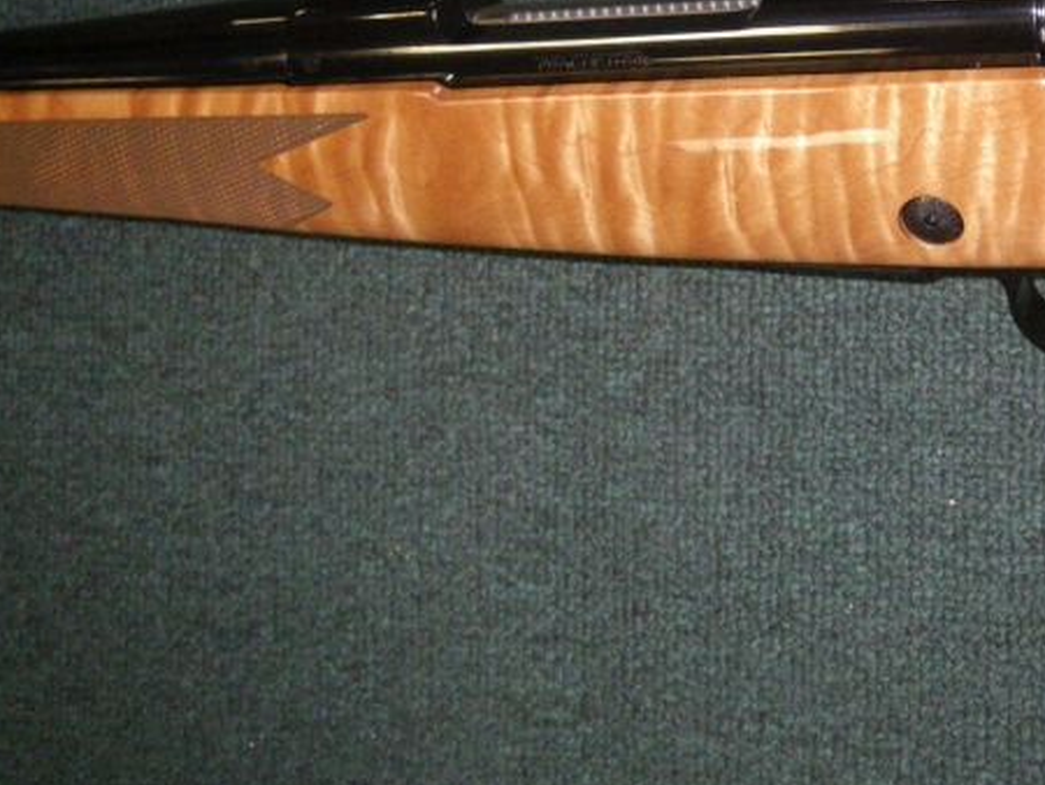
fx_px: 1691
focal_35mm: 56
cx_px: 913
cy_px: 168
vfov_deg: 25.7
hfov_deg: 32.8
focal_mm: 5
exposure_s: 1/50
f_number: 3.5
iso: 400
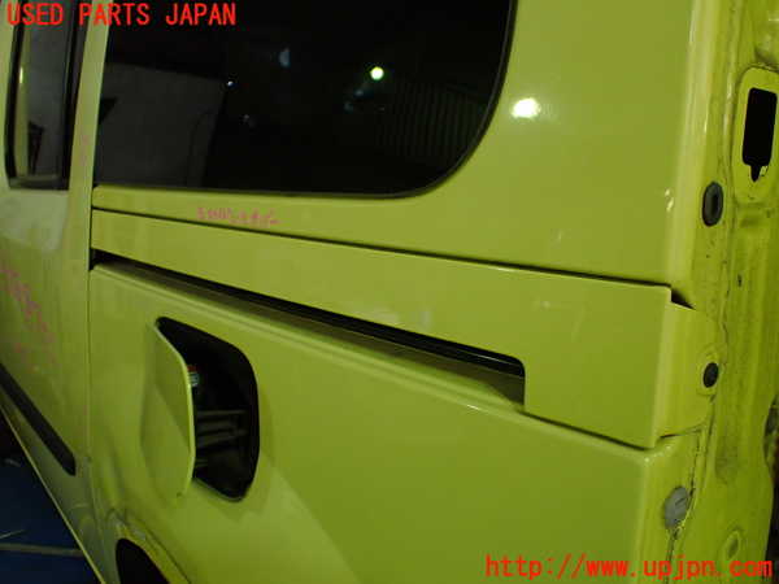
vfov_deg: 46.8
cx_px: 390
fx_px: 675
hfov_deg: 60.0
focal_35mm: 30
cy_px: 292
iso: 500
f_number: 2.3
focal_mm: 5.4
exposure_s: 1/125
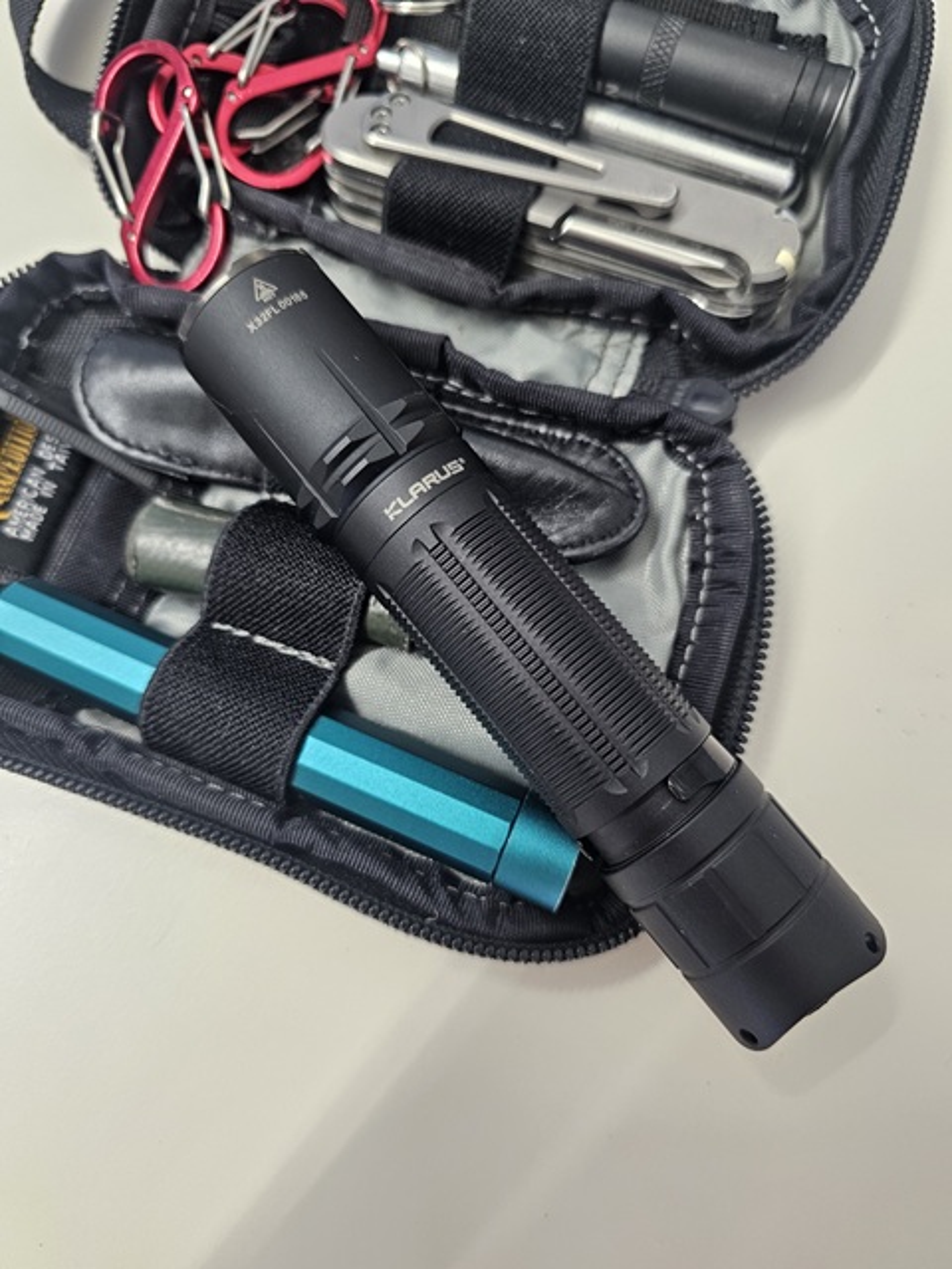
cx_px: 476
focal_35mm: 23
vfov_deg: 73.9
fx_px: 843
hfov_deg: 58.9
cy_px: 634
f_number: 1.7
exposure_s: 1/100
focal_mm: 6.3
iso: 160
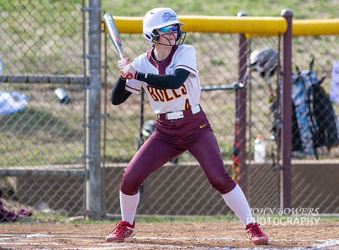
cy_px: 81
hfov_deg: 4.6
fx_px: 4260
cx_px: 169
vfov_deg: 3.4
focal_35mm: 437
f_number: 2.8
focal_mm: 300
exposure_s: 1/3200
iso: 360
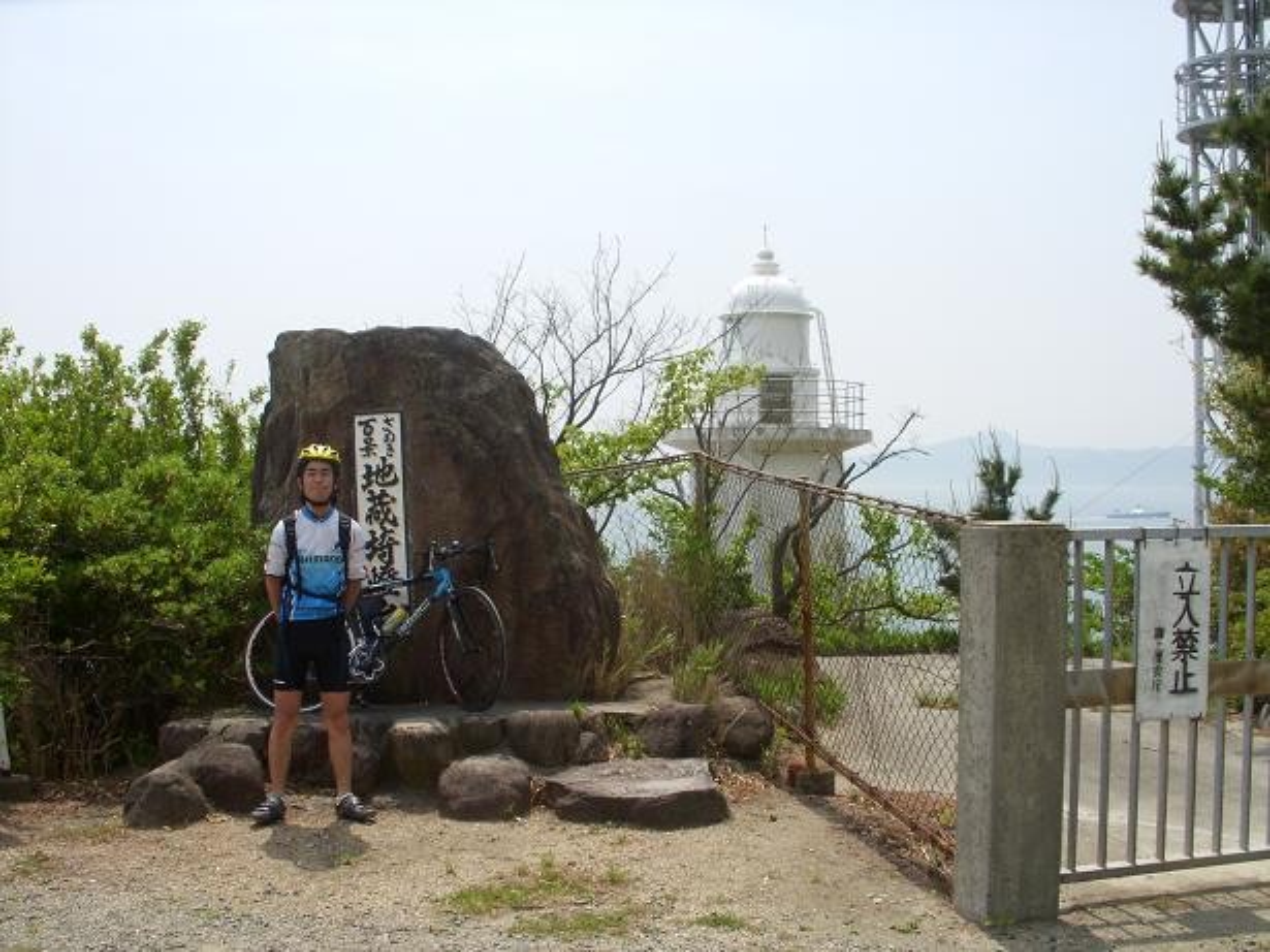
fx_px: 1394
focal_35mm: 38
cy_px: 476
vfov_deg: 37.7
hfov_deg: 49.0
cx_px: 635
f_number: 6.6
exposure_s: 1/320
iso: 100
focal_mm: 6.3
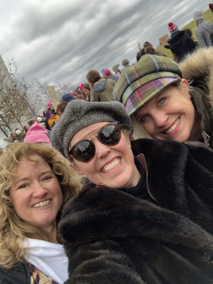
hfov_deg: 44.2
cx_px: 106
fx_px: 262
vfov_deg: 56.8
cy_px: 142
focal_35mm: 32
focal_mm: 2.87
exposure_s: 1/120
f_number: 2.2
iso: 25
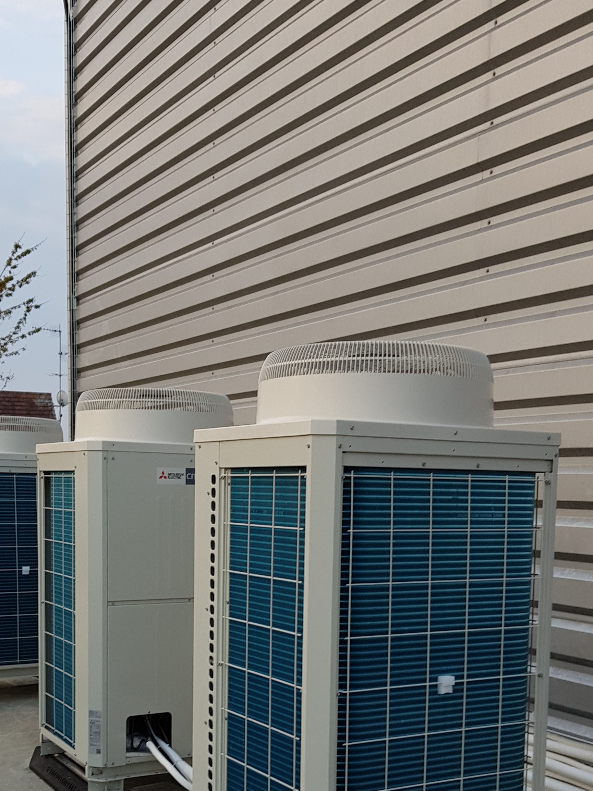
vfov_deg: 42.8
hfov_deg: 33.4
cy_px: 569
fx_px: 982
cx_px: 225
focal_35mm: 43
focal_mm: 4.3
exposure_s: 1/194
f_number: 1.7
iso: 40
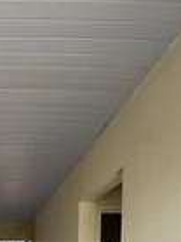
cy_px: 296
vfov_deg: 36.2
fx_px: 272
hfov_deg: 33.4
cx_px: -3
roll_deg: +0.8
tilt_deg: -2.6
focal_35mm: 39
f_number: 2.2
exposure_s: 1/252
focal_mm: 2.22
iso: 40
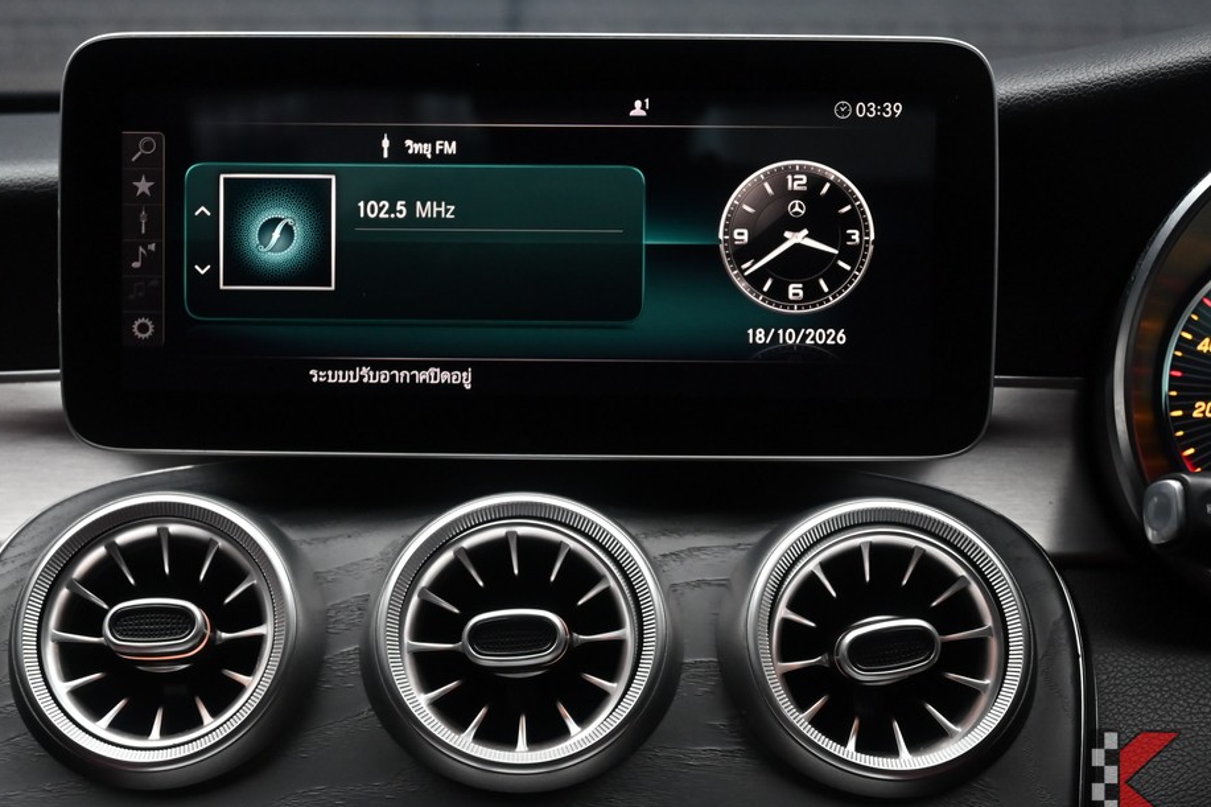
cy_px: 388
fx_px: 2825
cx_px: 502
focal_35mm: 84
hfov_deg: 24.2
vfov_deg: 16.3
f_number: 6
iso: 1100
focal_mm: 47
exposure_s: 1/45
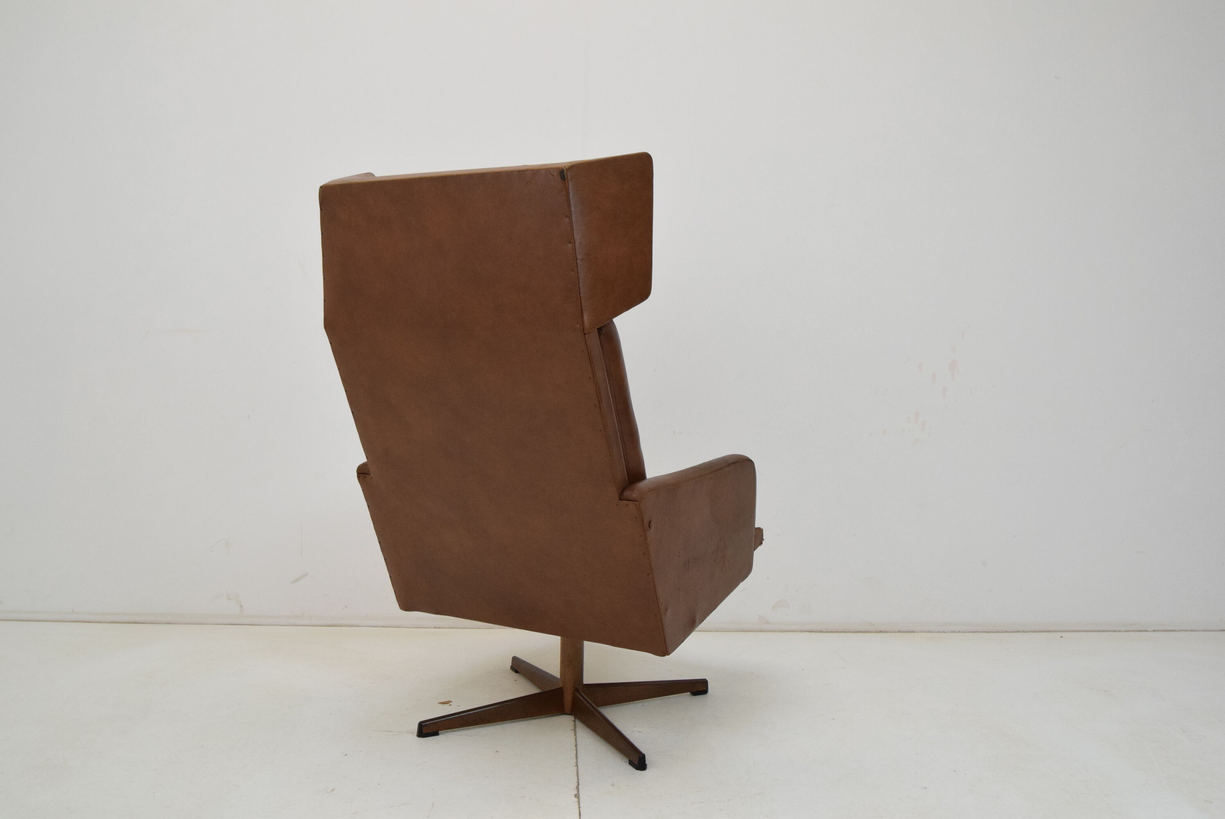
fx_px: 1124
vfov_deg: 40.0
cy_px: 410
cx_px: 612
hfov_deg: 57.2
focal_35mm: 33
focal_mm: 22
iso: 1600
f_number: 8
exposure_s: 1/250
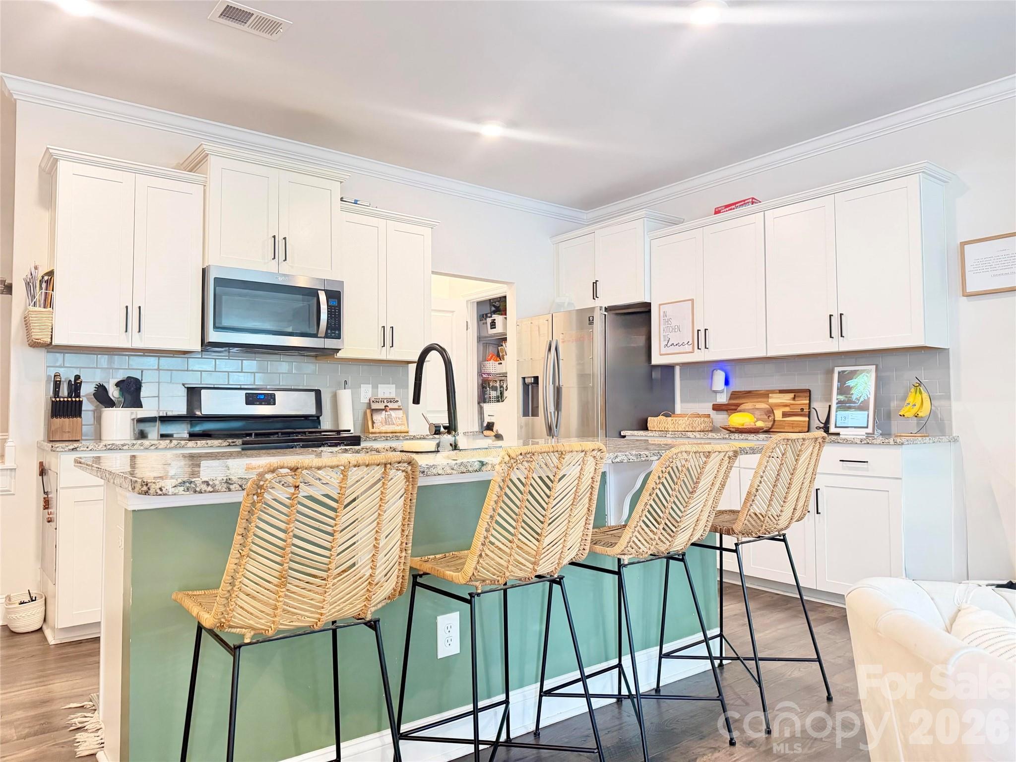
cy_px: 381
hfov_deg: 71.6
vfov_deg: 56.8
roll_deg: +0.7
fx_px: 704
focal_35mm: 24
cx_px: 508
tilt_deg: +2.6
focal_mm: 6.76
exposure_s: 1/60
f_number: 1.78
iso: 500
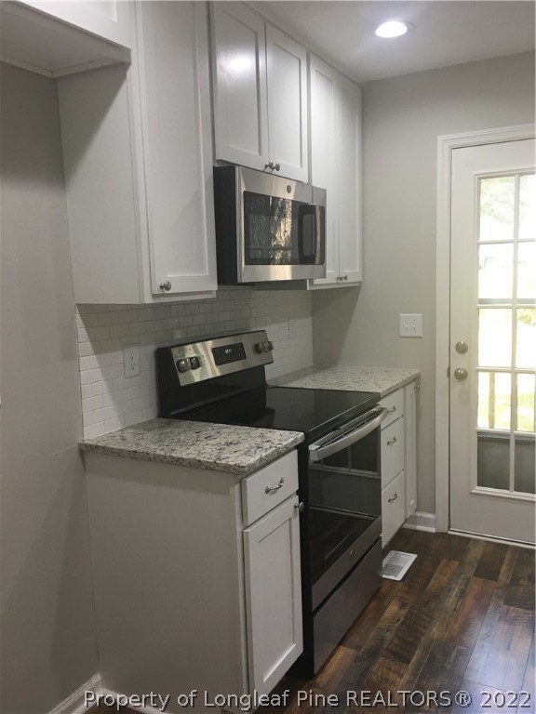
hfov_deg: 48.2
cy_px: 357
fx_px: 599
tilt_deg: -7.0
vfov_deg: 61.7
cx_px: 268
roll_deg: +1.5
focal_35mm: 29
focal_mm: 4.15
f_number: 2.2
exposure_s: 1/15
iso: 25
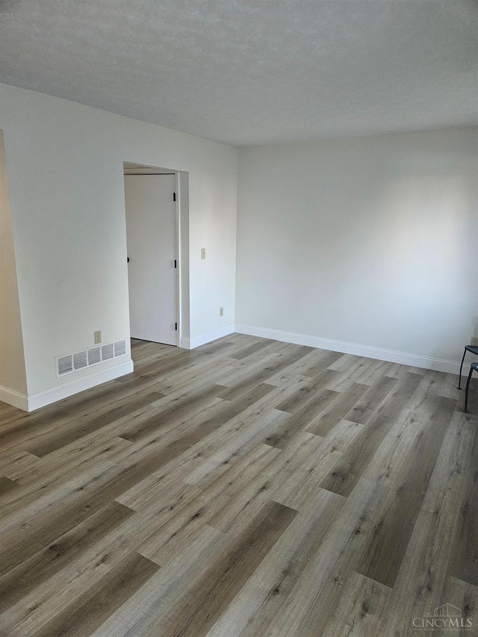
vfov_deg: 73.9
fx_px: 423
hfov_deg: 58.9
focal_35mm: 23
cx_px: 239
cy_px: 318
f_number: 1.8
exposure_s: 1/120
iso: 500
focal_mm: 5.4
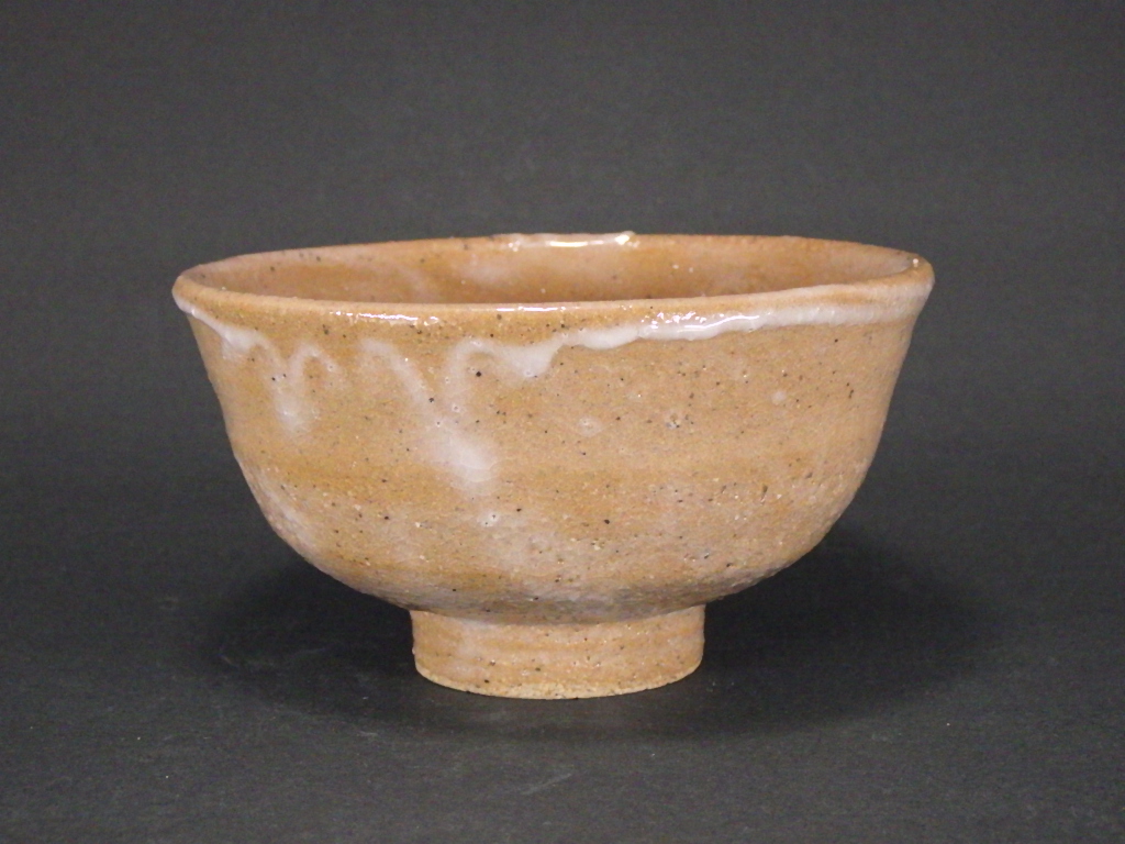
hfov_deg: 25.3
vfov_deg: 19.1
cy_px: 422
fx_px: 2502
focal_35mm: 77
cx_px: 562
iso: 400
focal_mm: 13.7
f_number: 4.8
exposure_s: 1/25
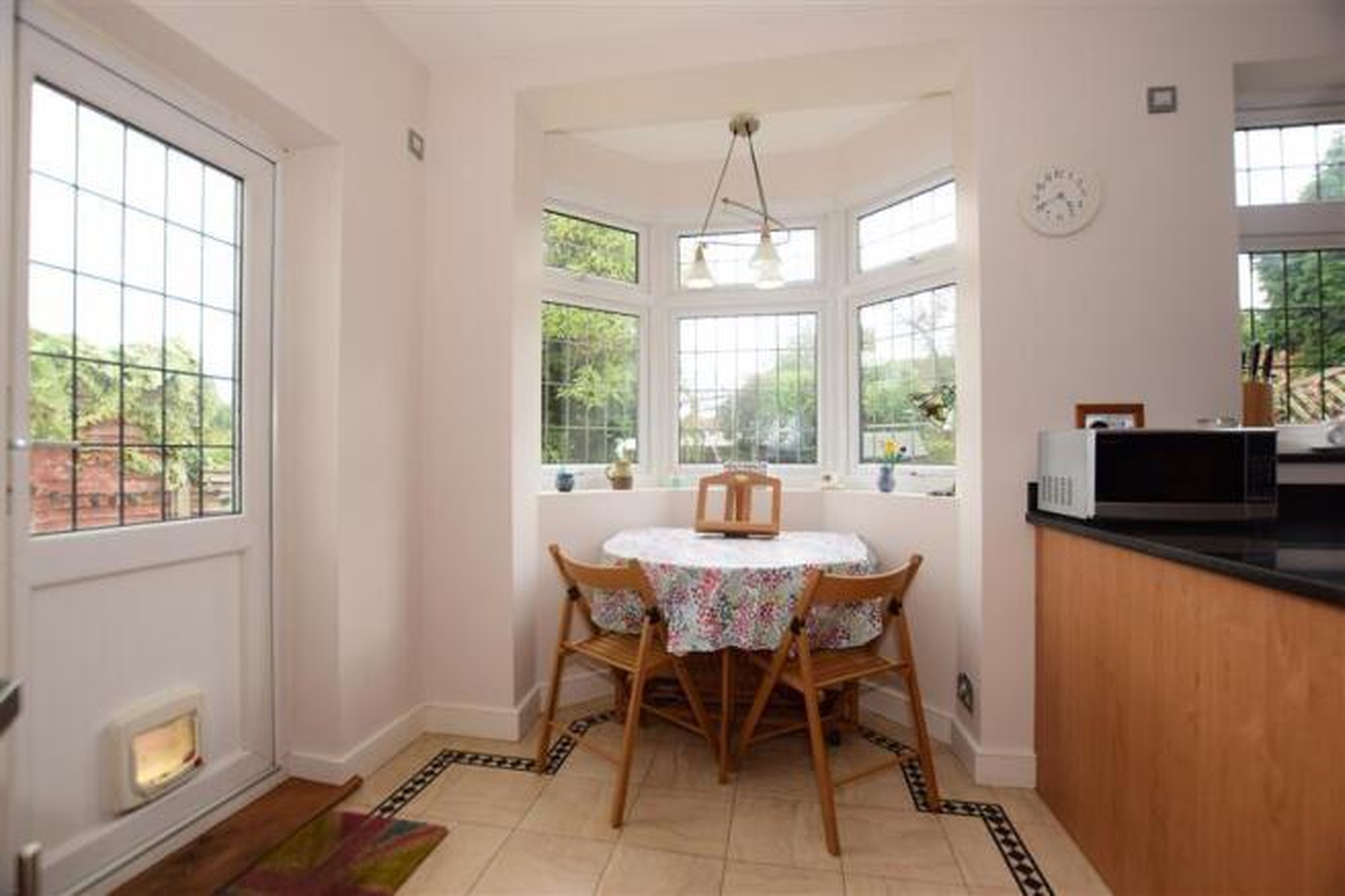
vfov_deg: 77.3
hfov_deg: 100.4
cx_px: 672
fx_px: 560
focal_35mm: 15
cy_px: 448
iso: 200
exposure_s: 1/80
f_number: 5
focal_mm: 10
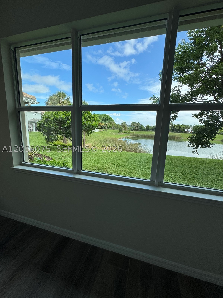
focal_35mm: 14
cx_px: 112
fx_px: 120
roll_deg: -2.9
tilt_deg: -5.8
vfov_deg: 102.1
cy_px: 149
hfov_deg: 85.7
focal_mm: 2.22
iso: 40
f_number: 2.2
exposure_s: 1/508
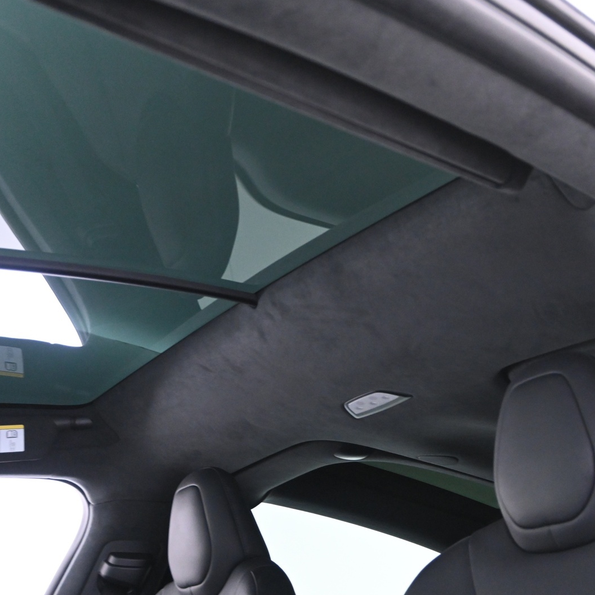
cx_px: 397
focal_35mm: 43
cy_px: 301
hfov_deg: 38.7
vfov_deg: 39.2
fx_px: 836
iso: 3200
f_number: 4
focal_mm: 22
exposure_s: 1/13
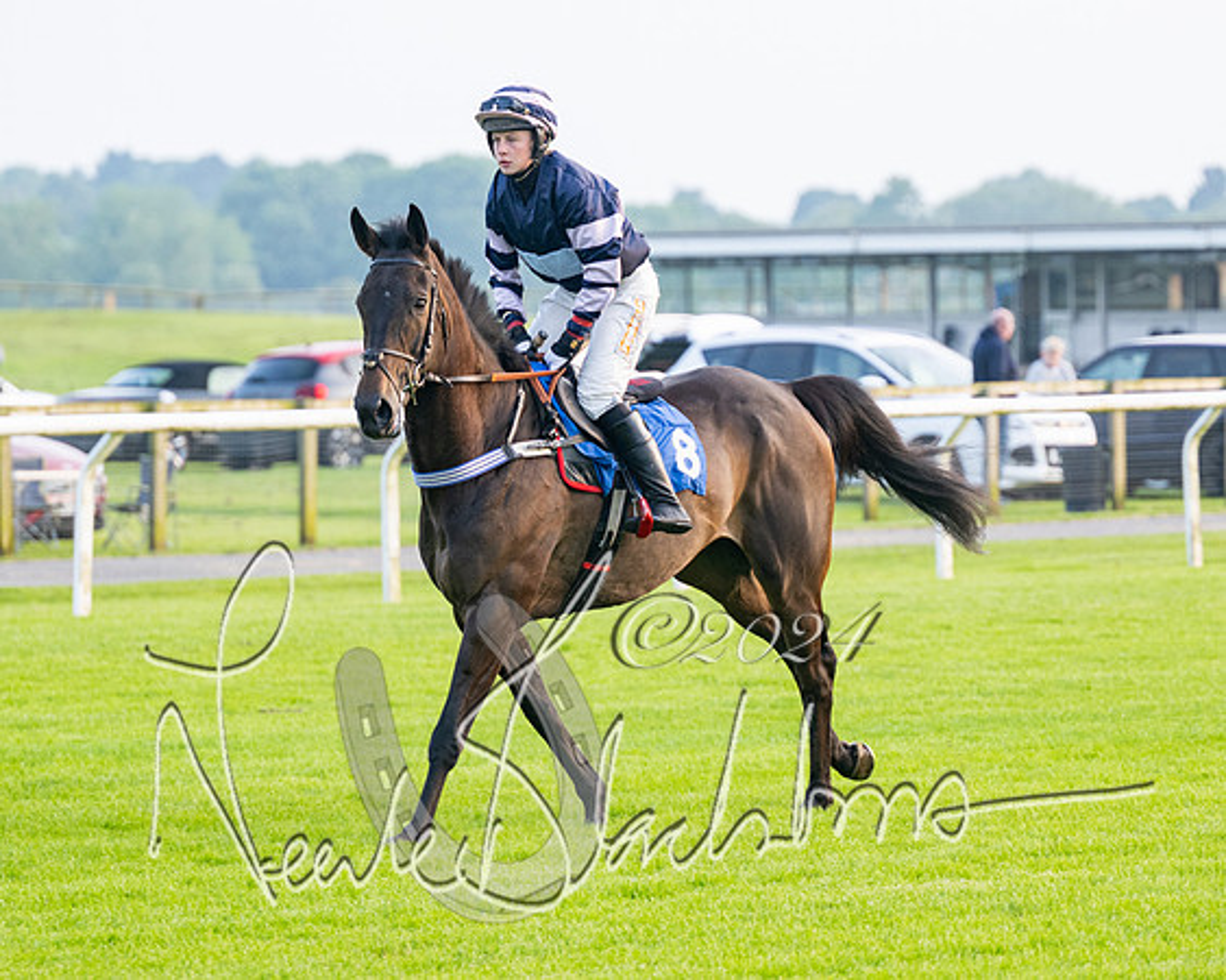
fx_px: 8571
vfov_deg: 6.5
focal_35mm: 236
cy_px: 508
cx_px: 719
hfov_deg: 8.2
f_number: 4
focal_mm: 155
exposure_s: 1/640
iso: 400
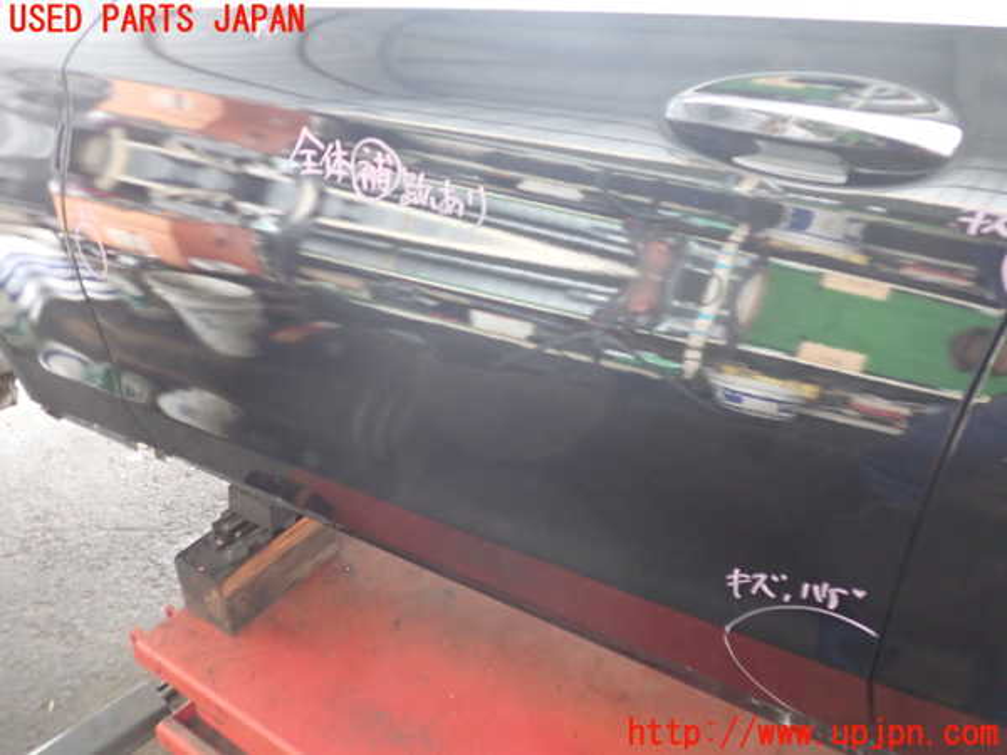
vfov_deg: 46.8
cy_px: 378
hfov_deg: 60.0
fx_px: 873
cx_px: 504
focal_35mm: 30
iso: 640
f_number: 2.3
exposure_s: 1/30
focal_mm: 5.4
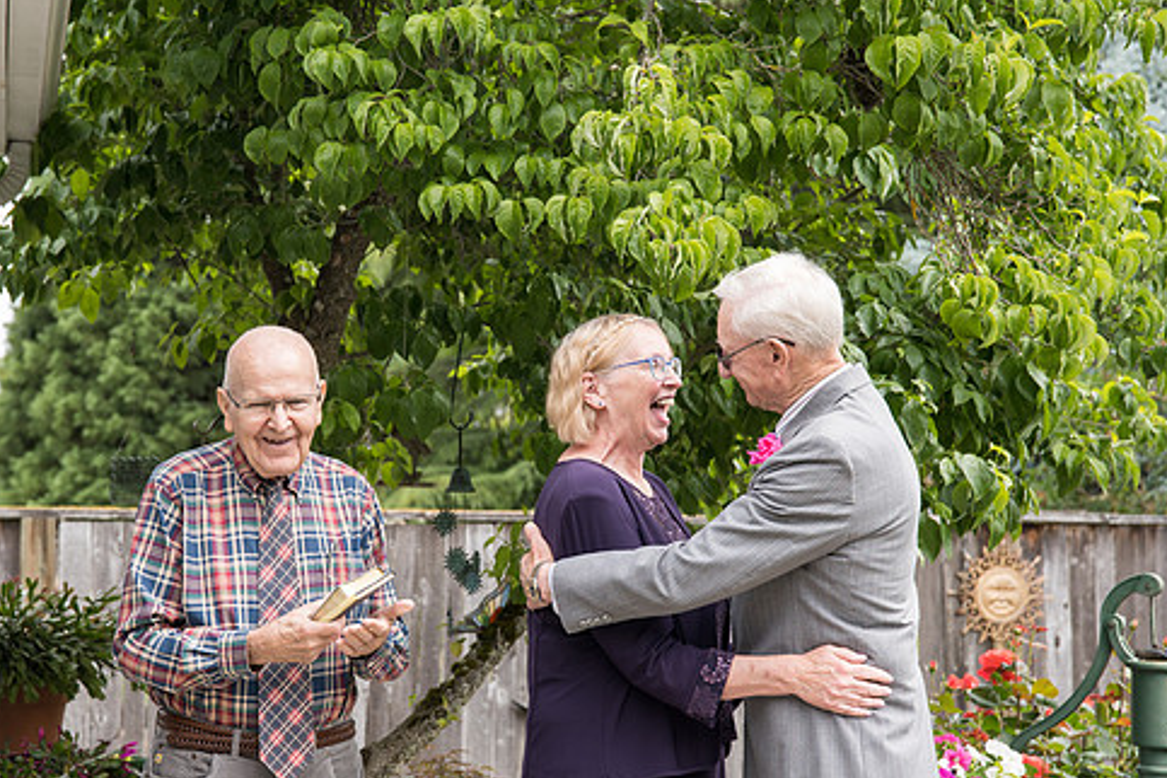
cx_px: 488
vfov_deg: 17.5
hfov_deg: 26.0
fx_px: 2528
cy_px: 455
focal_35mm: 78
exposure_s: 1/500
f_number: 5
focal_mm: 65
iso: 400
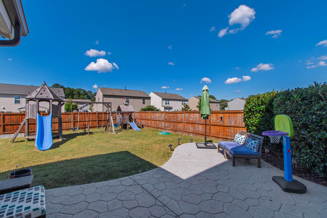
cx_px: 164
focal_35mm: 15
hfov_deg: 100.4
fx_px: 136
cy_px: 109
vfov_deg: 77.3
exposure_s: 1/160
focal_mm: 10
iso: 100
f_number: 9
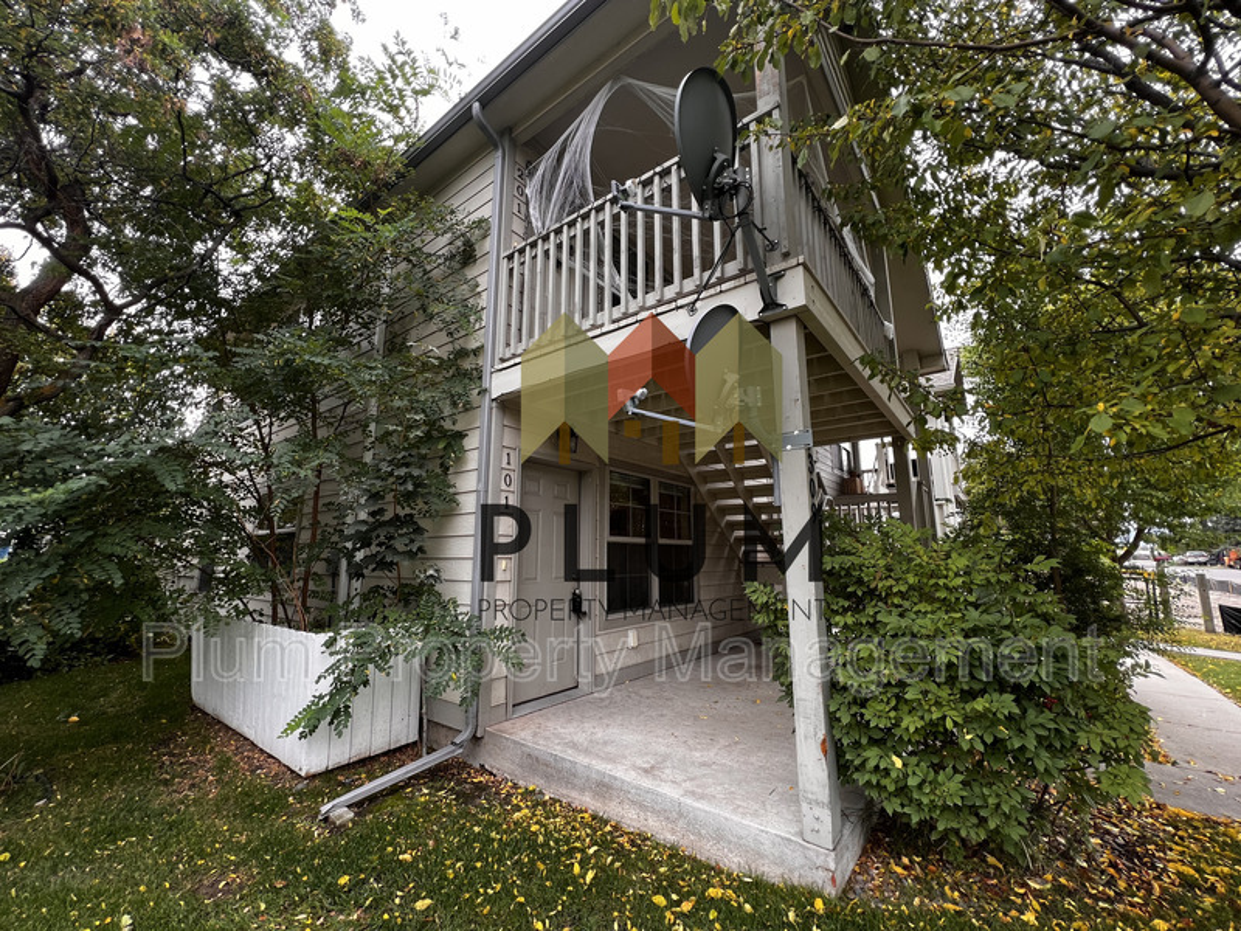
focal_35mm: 13
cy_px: 466
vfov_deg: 89.9
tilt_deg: +10.6
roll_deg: +0.1
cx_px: 620
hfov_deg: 106.2
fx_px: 466
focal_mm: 1.57
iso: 40
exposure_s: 1/99
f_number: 1.8
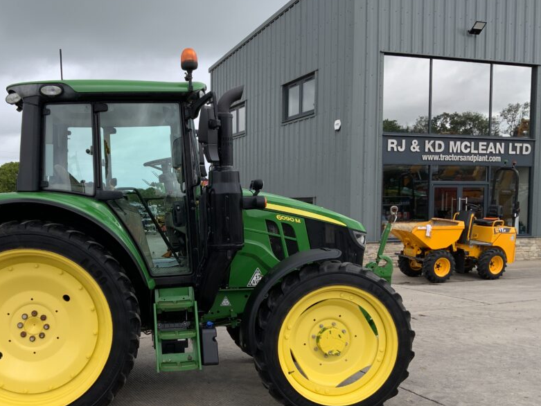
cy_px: 245
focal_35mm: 38
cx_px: 196
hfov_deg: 48.4
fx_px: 594
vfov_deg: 37.6
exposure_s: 1/770
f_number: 1.8
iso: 16
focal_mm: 3
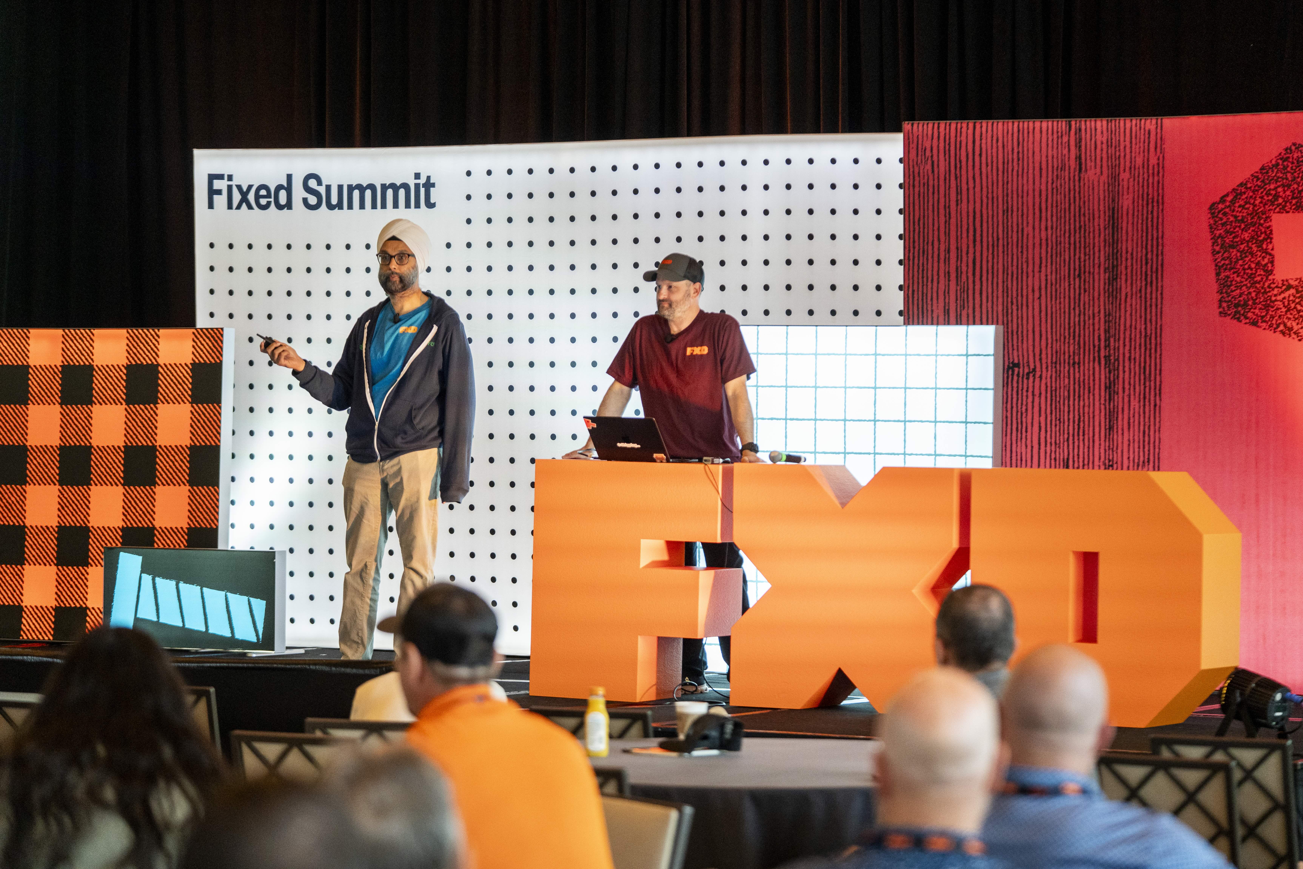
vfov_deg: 12.7
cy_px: 434
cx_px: 652
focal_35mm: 108
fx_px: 3909
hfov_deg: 18.9
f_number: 3.2
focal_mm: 108
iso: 3200
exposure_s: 1/200
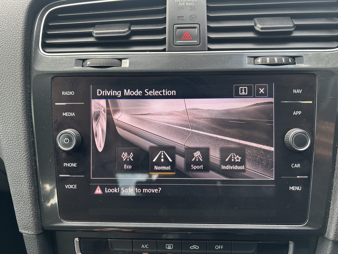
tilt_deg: -26.8
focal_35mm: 26
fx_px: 254
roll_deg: +1.0
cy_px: 127
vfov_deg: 53.1
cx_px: 169
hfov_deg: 67.3
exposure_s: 1/121
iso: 64
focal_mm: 5.7
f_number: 1.5
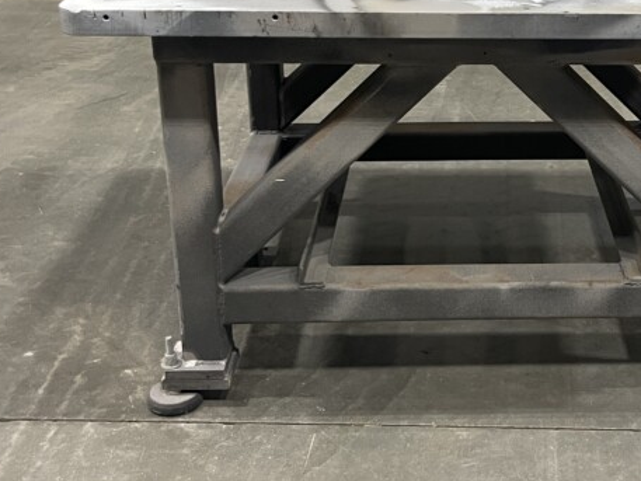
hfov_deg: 33.5
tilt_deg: -21.2
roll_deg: -1.7
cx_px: 495
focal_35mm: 56
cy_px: 114
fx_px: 1037
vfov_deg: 25.8
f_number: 1.6
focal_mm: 5.1
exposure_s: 1/60
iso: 400
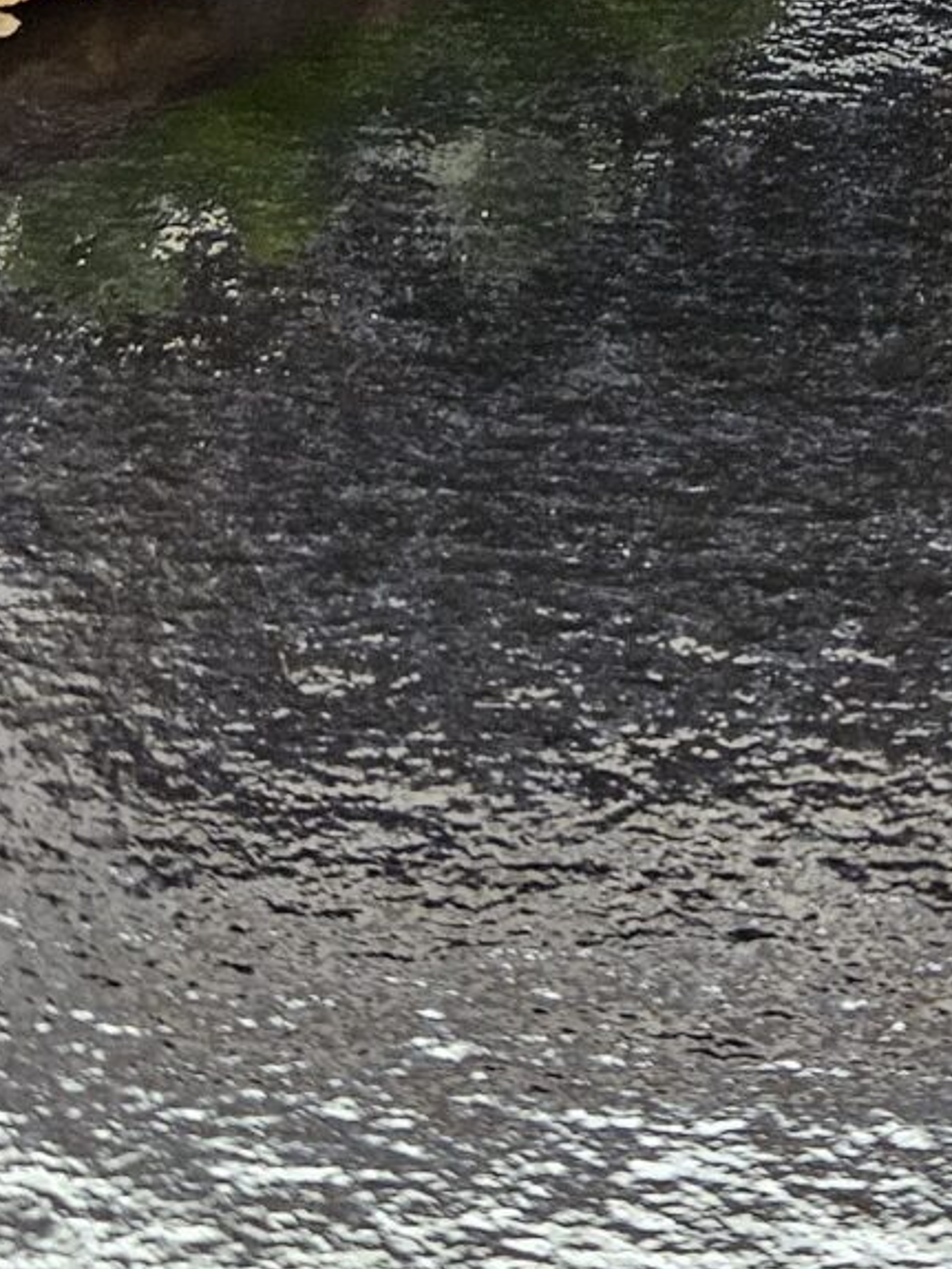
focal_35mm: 82
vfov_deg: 21.2
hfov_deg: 17.6
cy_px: -455
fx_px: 3005
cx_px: 941
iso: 1000
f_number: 1.8
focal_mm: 5.4
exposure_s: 1/100
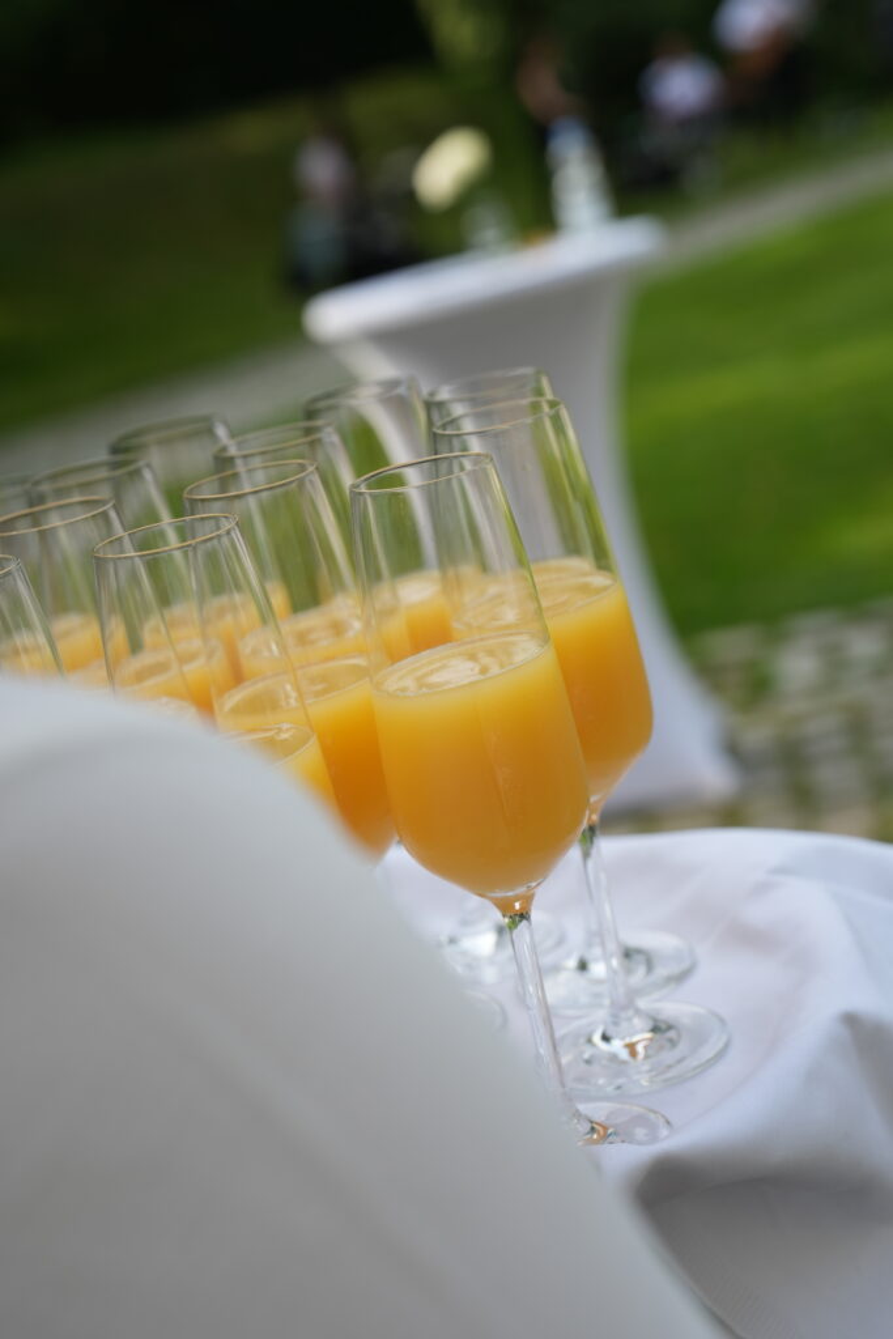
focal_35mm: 70
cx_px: 446
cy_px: 670
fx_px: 2603
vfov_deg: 28.8
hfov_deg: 19.5
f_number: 5
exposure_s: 1/400
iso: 200
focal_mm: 70
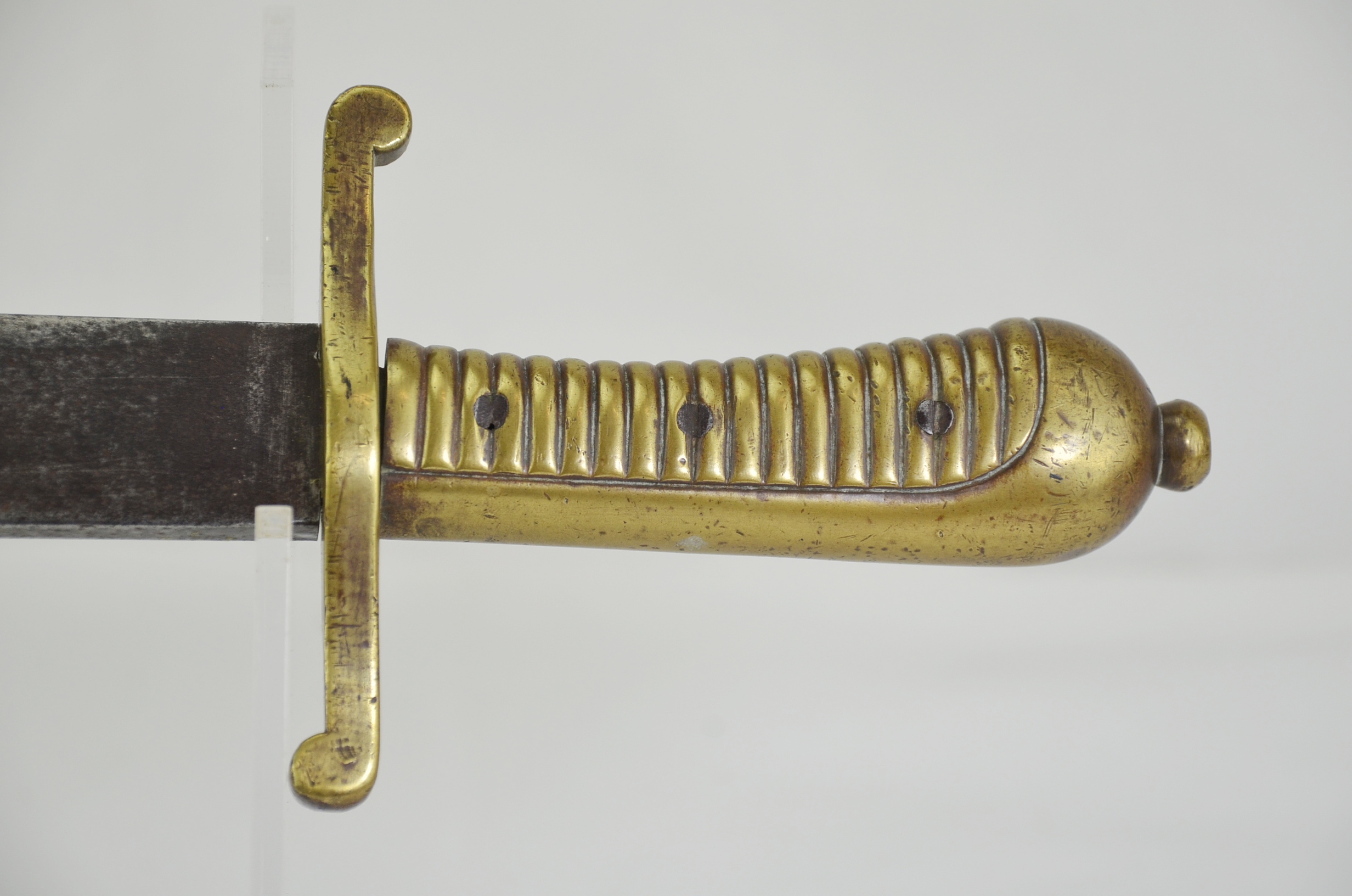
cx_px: 676
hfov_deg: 17.1
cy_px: 448
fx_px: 4497
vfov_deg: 11.4
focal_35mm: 120
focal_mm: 80
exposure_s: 1/250
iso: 450
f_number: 5.6
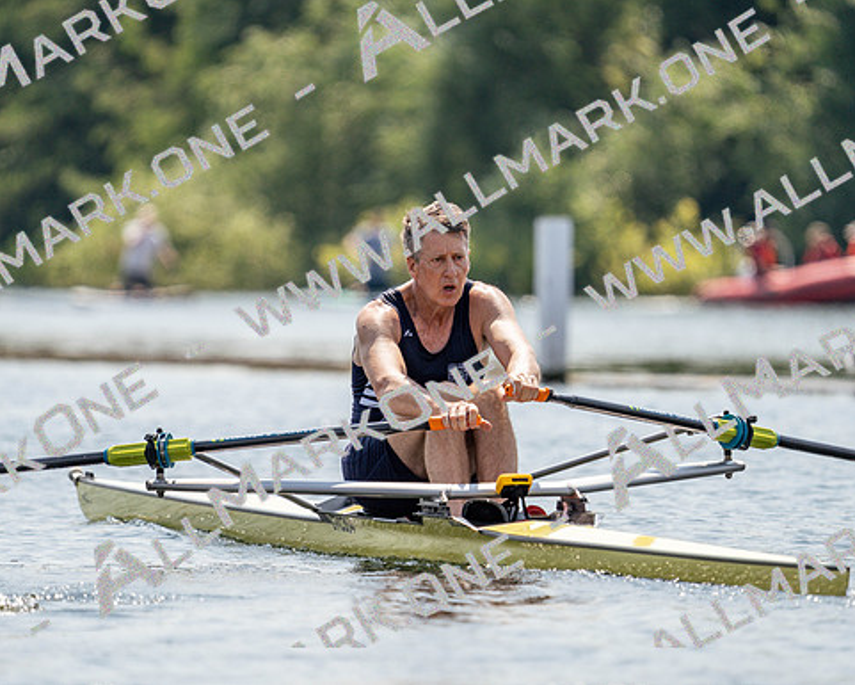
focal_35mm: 512
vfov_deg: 3.0
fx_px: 12959
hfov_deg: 3.8
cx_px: 455
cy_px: 342
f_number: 6.3
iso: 200
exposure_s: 1/1600
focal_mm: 452
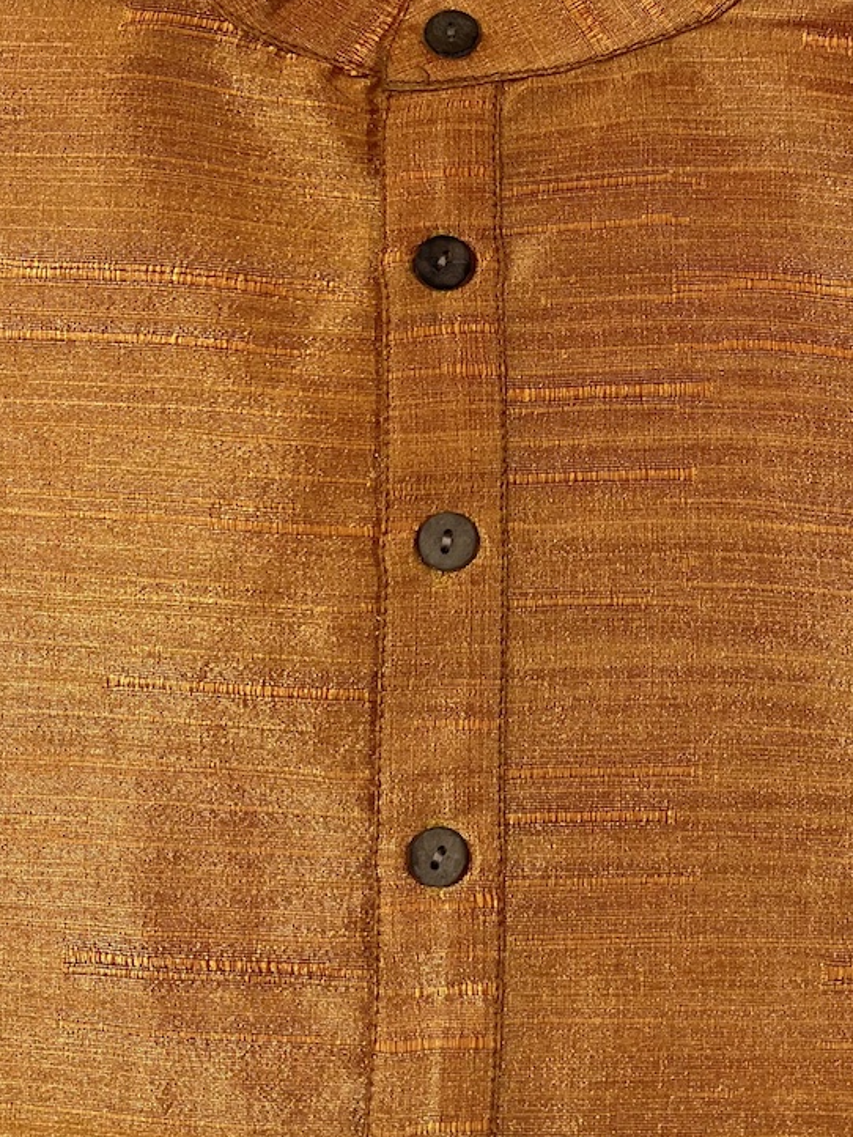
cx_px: 573
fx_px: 1576
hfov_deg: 30.1
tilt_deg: -84.1
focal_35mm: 48
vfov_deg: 38.3
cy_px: 243
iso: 200
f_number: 1.5
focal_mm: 5.7
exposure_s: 1/50
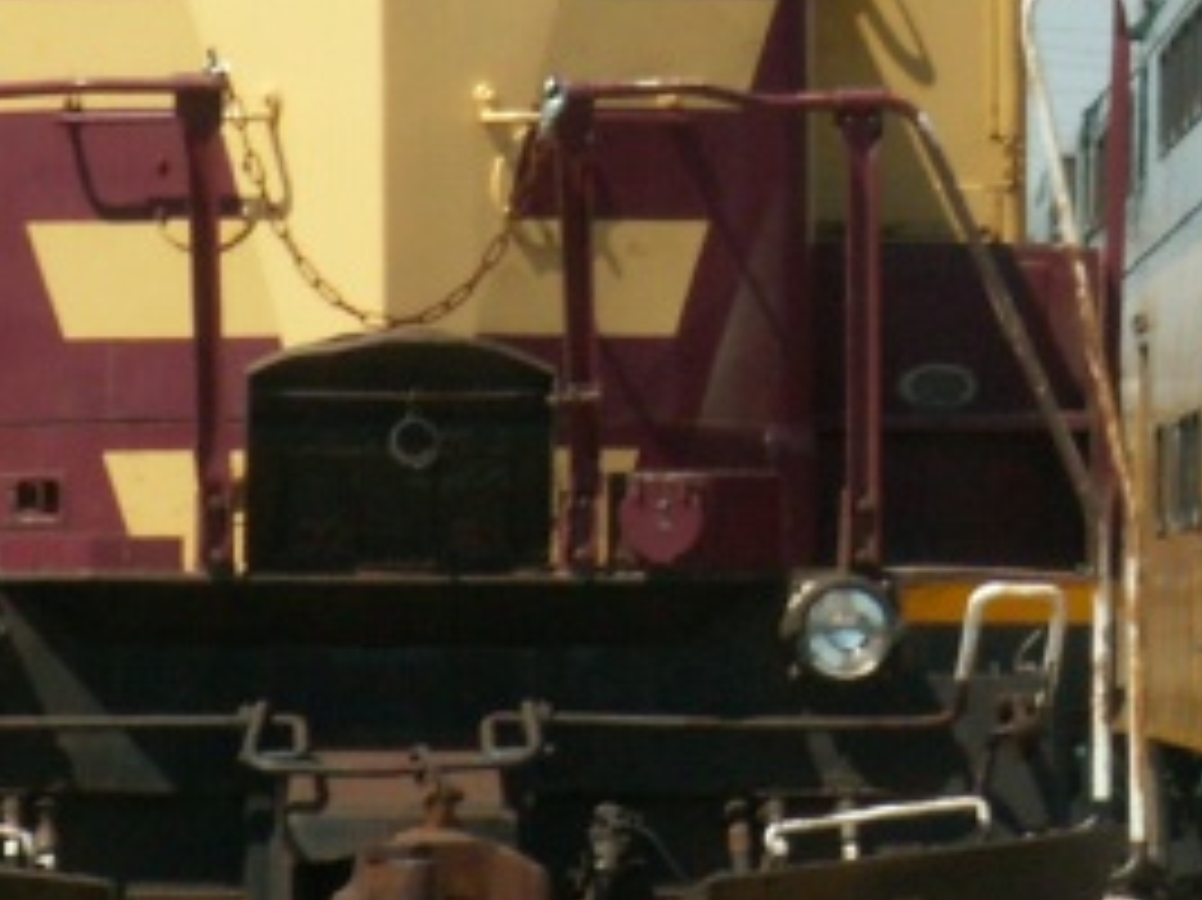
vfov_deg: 2.9
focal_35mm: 514
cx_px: 1477
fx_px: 17840
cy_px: 117
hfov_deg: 3.8
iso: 50
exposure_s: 1/200
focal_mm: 21.93
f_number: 7.1
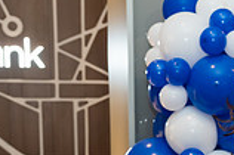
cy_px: 226
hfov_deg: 18.0
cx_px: 232
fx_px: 721
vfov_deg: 11.8
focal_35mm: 111
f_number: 4
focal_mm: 28
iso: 640
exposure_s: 1/160
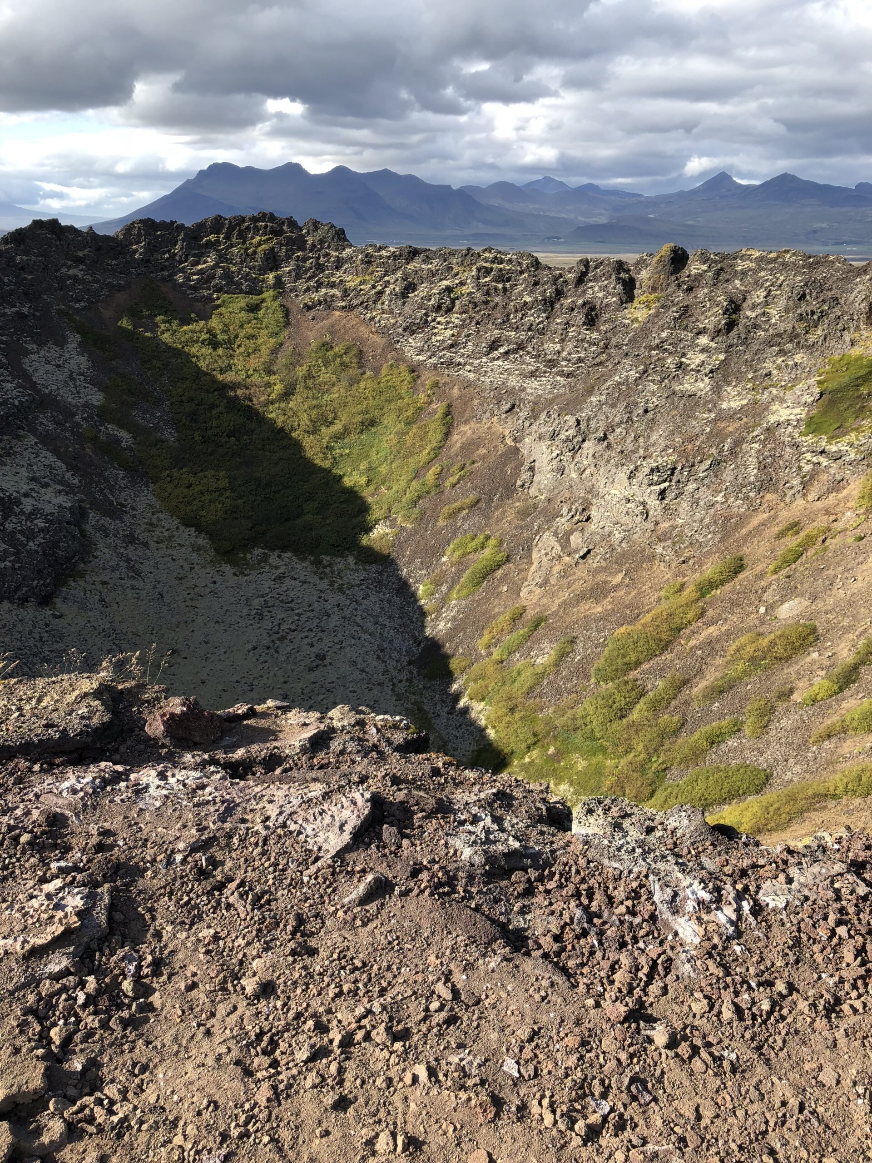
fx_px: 940
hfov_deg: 49.7
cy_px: 582
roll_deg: +1.4
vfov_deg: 63.4
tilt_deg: -21.8
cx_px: 436
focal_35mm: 28
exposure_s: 1/747
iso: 20
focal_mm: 3.99
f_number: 1.8
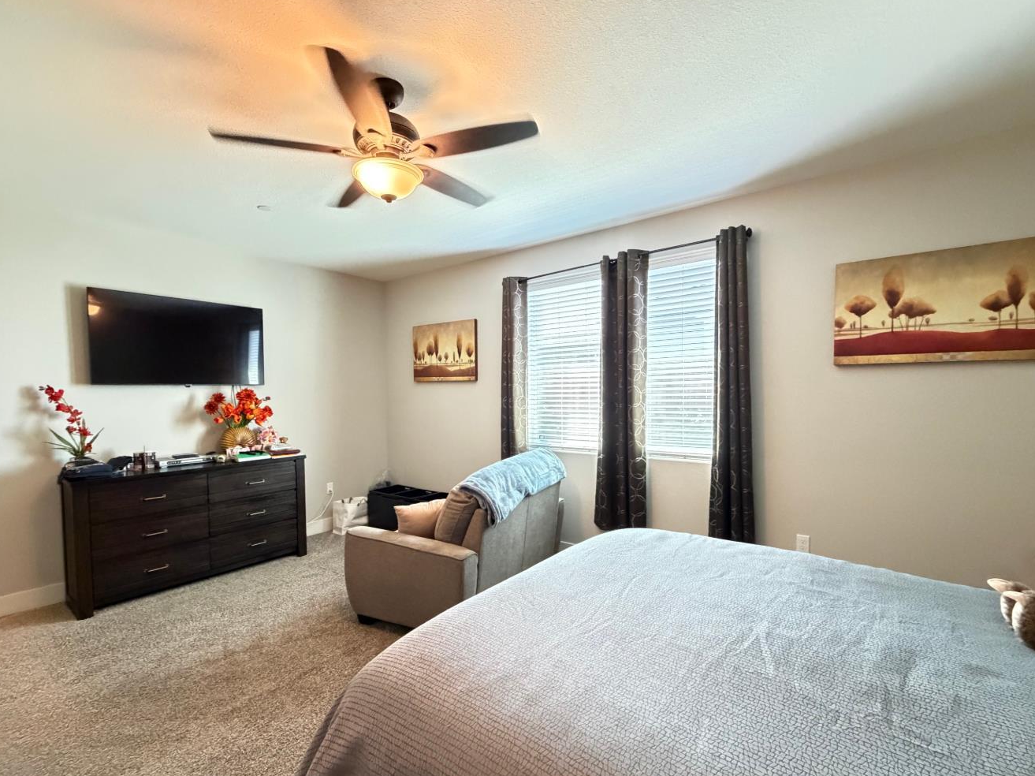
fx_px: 478
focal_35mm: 16
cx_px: 507
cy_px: 410
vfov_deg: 78.0
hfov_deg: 94.5
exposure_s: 1/60
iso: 1250
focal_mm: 2.22
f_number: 2.2
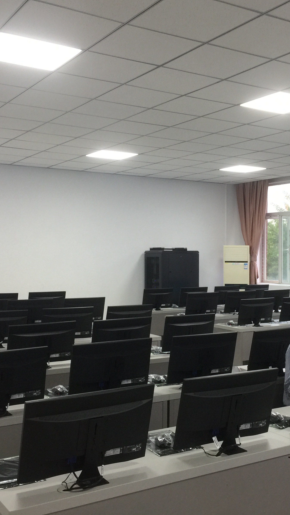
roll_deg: -1.7
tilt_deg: -0.9
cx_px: 201
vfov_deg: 47.4
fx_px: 588
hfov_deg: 27.5
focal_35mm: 43
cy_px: 253
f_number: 2.2
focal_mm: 4.15
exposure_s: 1/33
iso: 50
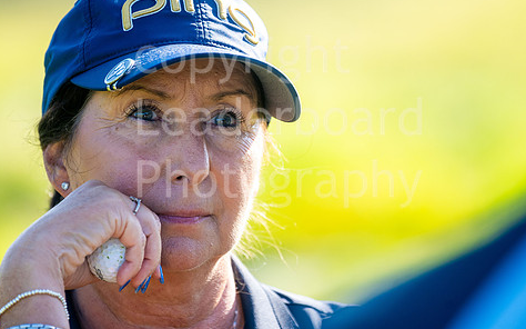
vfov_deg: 3.5
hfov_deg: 5.6
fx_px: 5360
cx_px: 281
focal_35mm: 374
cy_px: 127
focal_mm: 300
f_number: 4
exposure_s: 1/640
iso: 250
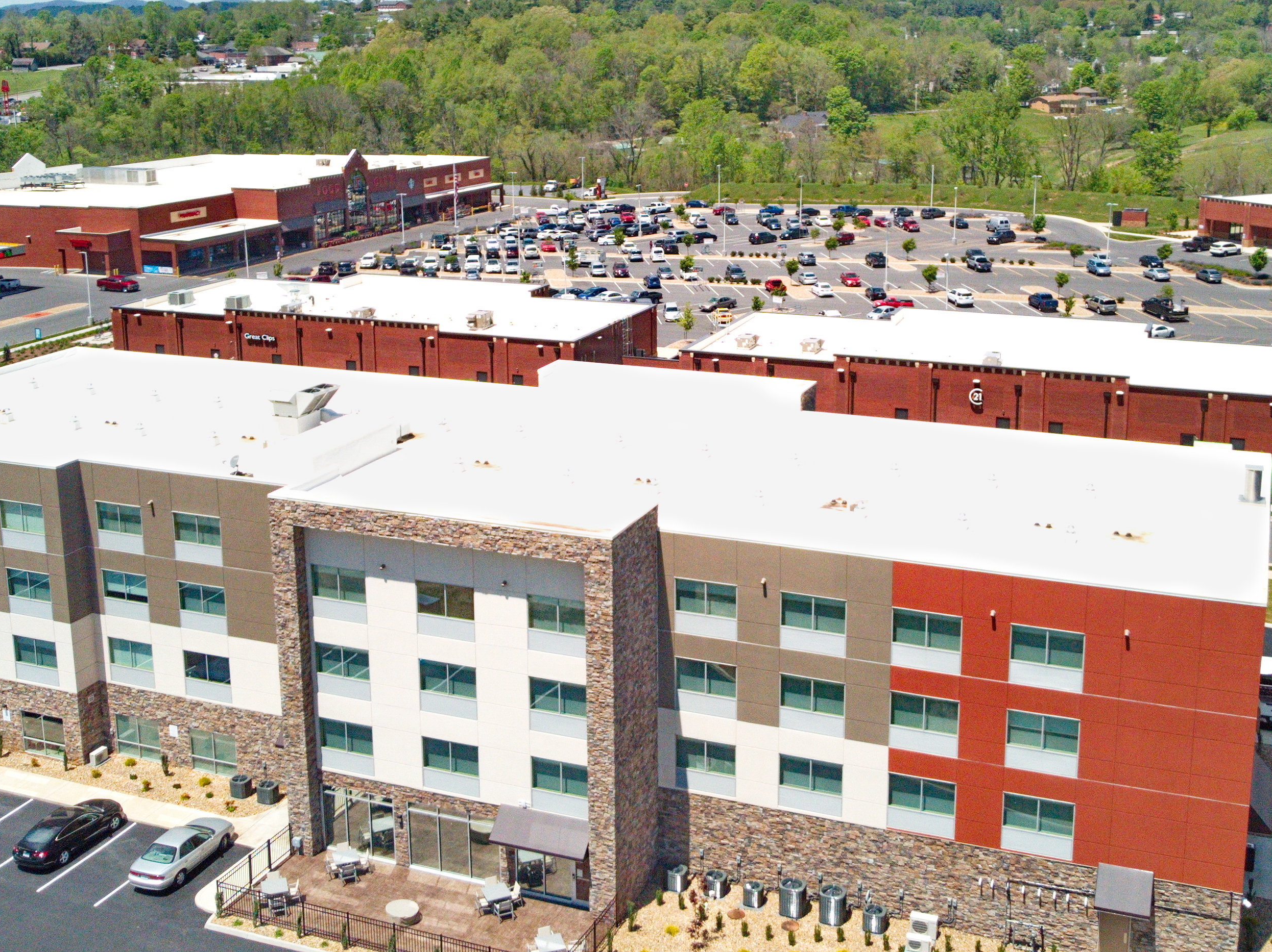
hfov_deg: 47.9
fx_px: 1432
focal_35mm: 39
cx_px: 668
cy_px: 373
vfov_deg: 36.6
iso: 400
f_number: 2.8
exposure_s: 1/3205
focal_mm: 4.5
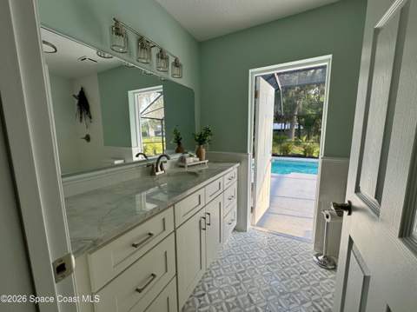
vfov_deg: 85.6
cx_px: 208
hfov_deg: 102.1
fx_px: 168
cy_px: 156
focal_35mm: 14
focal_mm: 2.22
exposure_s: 1/167
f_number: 2.2
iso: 40
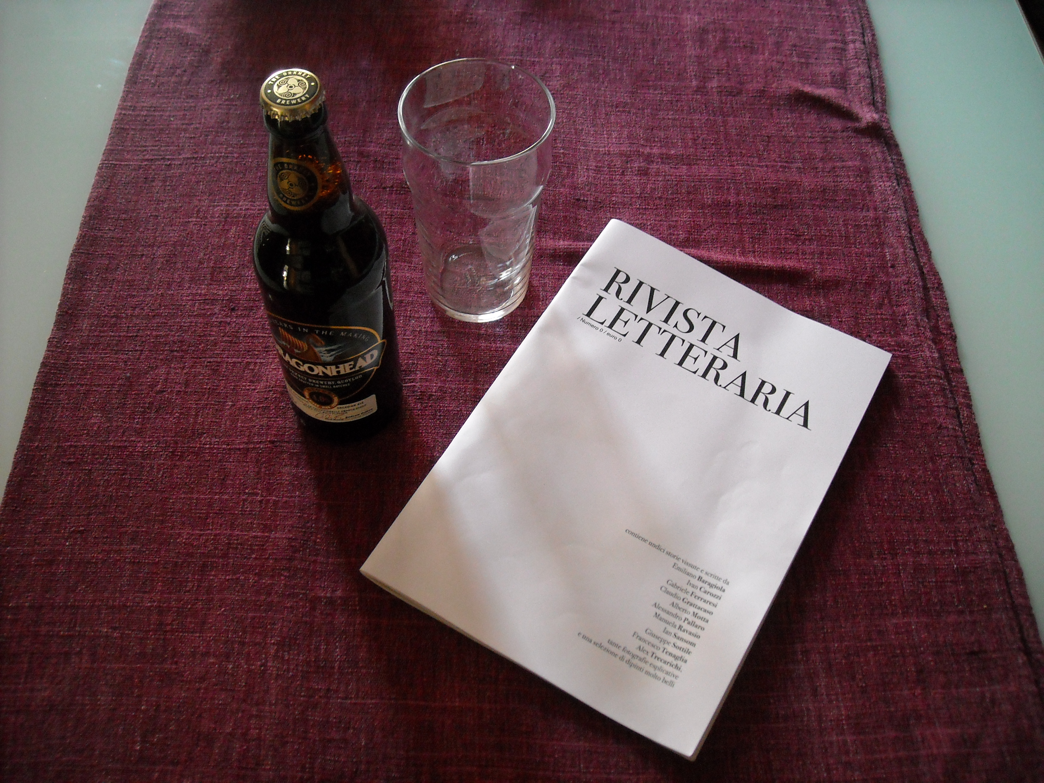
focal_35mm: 35
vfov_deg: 40.7
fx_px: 1056
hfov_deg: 52.6
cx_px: 522
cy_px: 392
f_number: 2.8
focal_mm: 5.7
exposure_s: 1/15
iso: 400
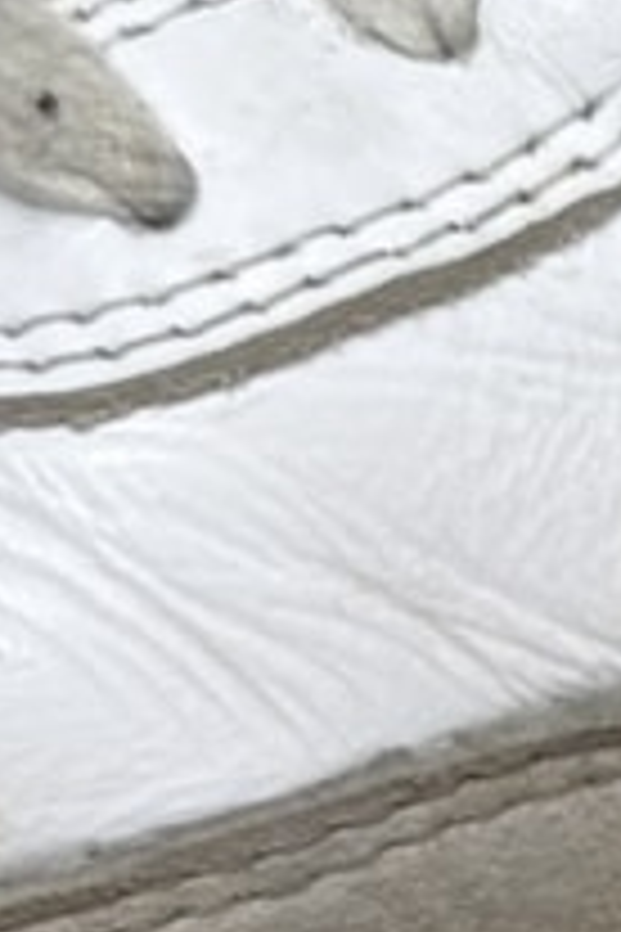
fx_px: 6494
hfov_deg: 4.9
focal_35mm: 251
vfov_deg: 8.2
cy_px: 707
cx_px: 2506
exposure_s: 1/120
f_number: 1.6
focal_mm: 5.96
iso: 80
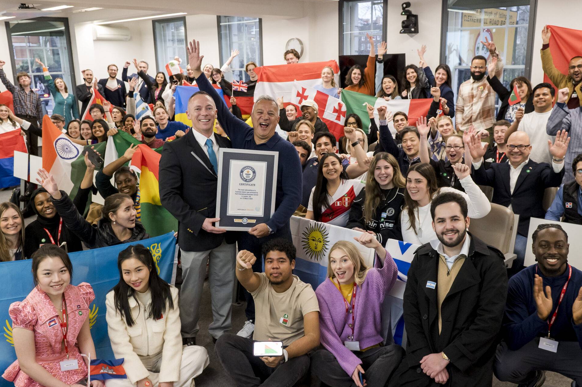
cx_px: 298
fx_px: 517
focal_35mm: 32
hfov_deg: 58.7
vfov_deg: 41.0
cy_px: 202
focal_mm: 24
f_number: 5.6
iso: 4000
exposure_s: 1/160
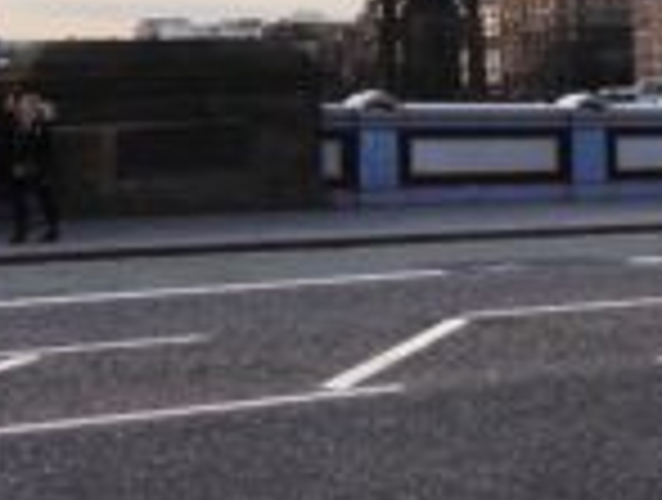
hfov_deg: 20.3
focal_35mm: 95
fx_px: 1821
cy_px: 32
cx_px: 549
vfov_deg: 15.4
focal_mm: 4.28
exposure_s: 1/726
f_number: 2.4
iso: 50
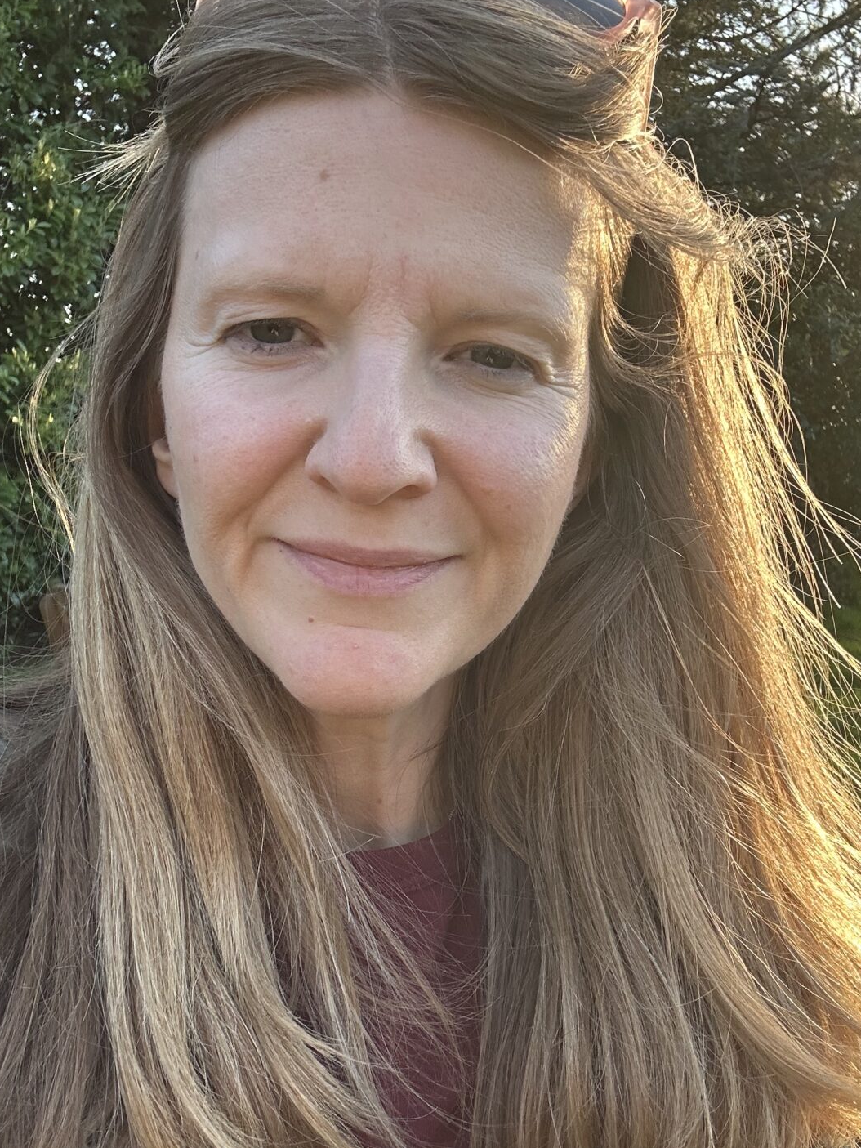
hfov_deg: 35.1
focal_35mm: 41
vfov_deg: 45.7
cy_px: 610
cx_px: 395
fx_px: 1360
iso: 32
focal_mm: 2.69
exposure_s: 1/121
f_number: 1.9
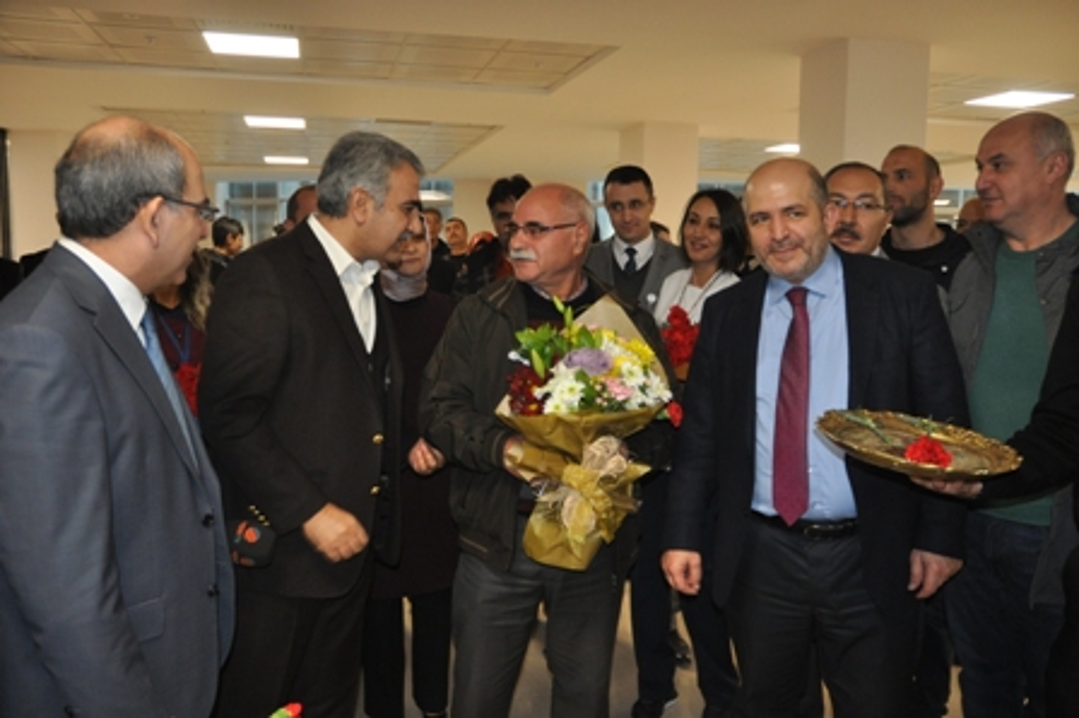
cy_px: 359
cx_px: 540
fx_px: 988
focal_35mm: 33
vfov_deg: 39.9
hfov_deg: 57.3
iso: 800
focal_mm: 22
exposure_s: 1/60
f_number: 3.5
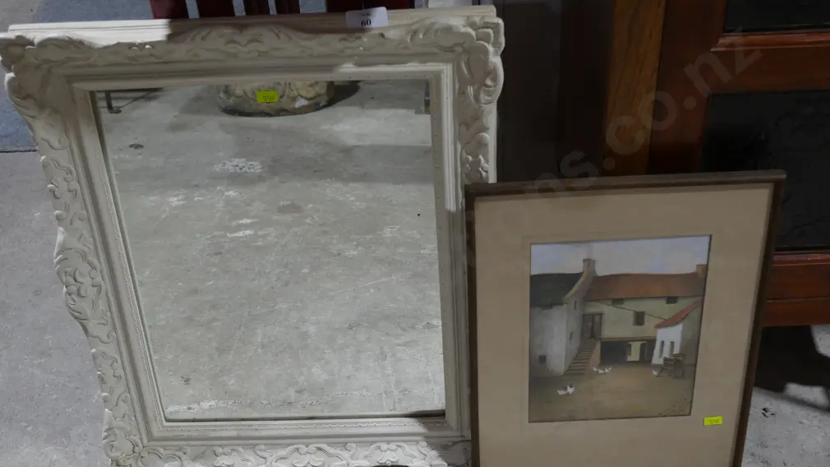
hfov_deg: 39.2
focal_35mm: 53
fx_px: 1166
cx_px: 414
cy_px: 293
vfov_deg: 22.6
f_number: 5.2
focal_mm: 24
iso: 400
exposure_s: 1/60
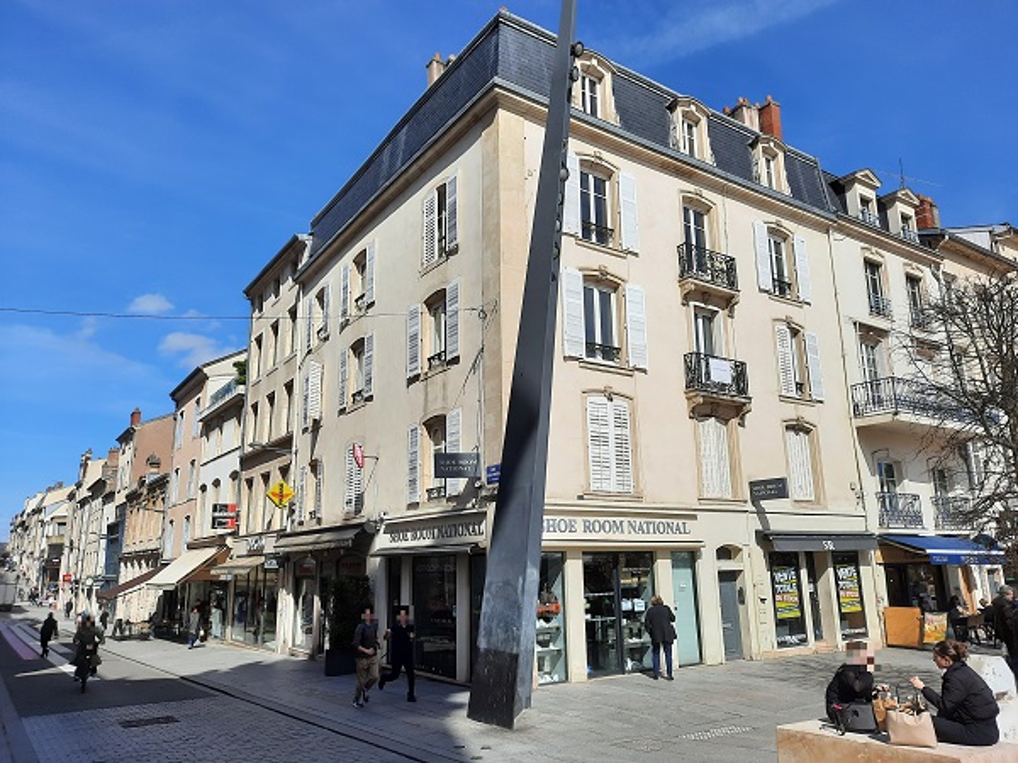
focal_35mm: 25
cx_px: 509
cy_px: 382
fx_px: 735
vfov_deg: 54.9
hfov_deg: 69.4
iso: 32
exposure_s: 1/1832
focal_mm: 4.6
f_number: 2
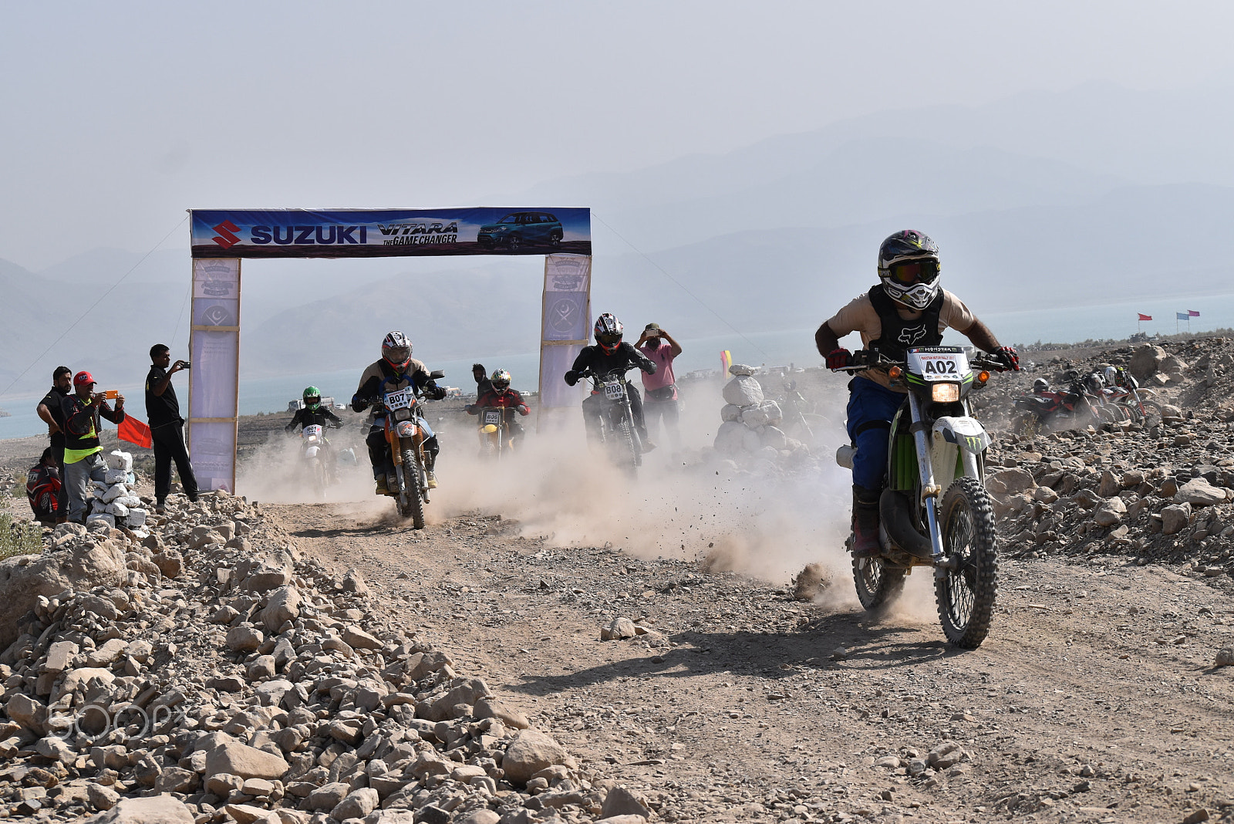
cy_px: 412
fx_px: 2829
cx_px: 617
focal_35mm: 82
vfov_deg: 16.6
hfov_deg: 24.6
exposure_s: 1/1600
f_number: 7.1
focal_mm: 55
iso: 400
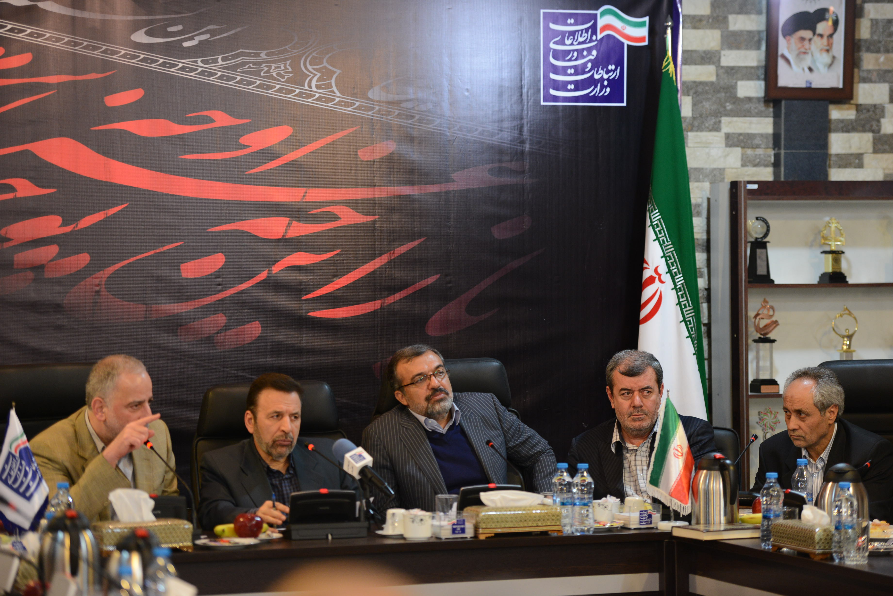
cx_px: 446
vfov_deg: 12.5
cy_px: 298
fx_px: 2729
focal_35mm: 110
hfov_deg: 18.6
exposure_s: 1/80
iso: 1250
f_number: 2.8
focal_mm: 110
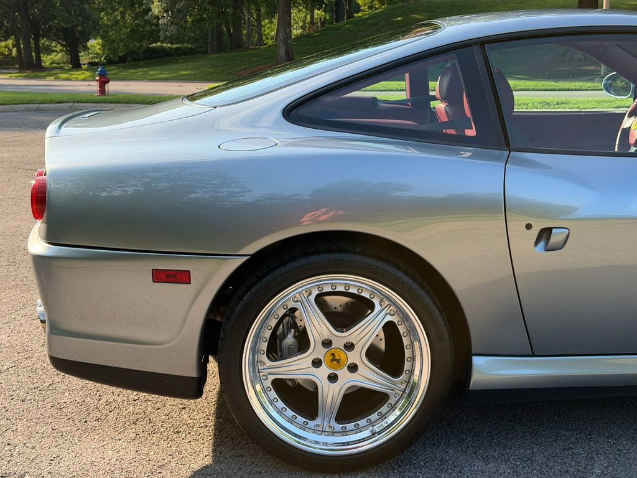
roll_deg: -1.2
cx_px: 318
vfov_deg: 30.3
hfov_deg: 39.7
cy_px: 239
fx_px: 883
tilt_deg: -13.4
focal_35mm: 48
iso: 100
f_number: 1.78
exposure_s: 1/1285
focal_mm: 6.76
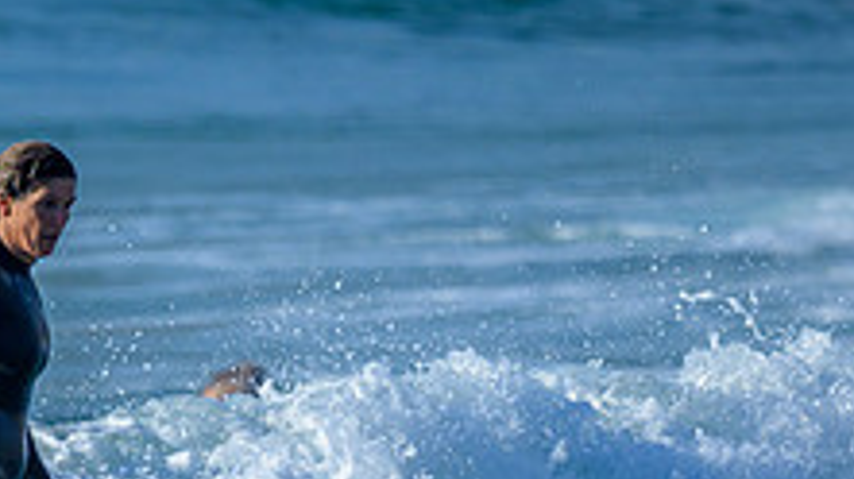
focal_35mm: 2416
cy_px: 662
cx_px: -112
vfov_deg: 0.5
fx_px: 54676
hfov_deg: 0.9
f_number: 6.3
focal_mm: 800
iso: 450
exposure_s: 1/2000
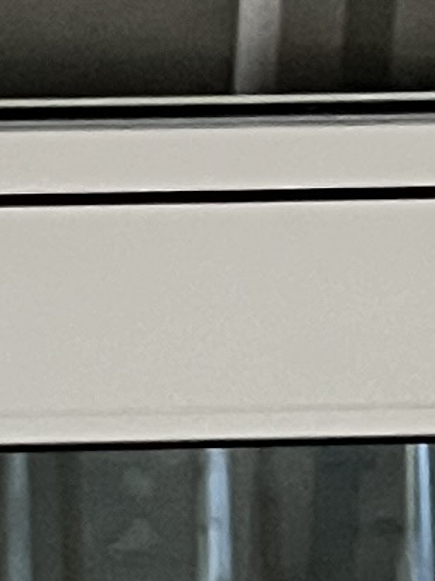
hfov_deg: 5.8
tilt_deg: -25.8
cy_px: 701
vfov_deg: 7.7
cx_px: -90
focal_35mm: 255
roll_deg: -0.4
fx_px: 4275
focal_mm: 5.7
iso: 500
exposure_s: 1/40
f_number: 1.5
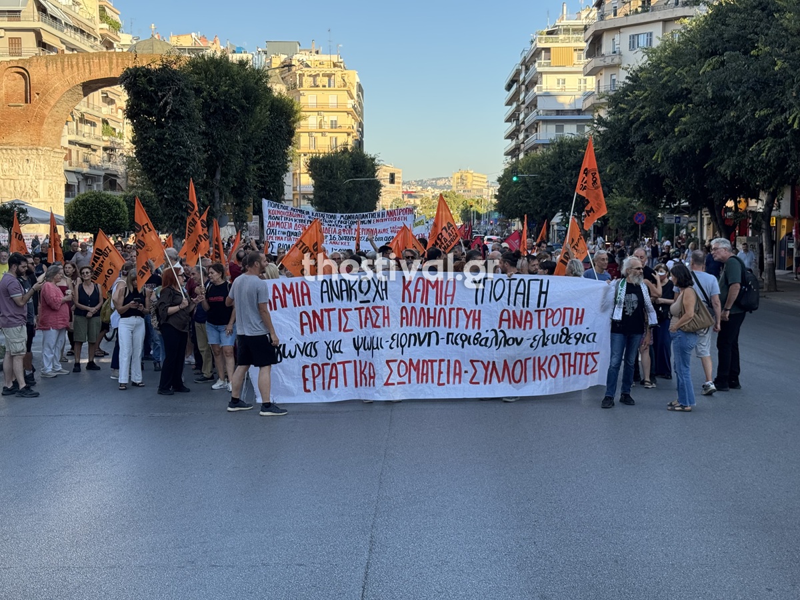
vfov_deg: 30.3
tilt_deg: -4.6
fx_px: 1109
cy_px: 300
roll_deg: +1.4
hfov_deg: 39.7
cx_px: 400
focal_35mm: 48
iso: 64
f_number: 1.78
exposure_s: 1/707
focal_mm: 6.76
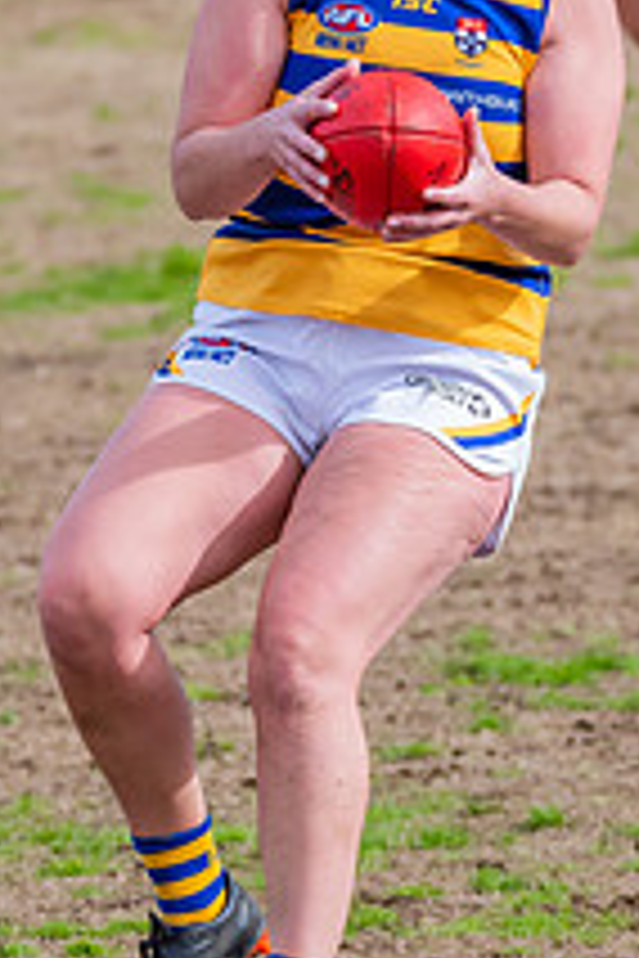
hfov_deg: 1.3
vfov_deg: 1.9
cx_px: 534
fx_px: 28593
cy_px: 368
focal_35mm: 1074
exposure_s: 1/1600
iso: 800
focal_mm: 300
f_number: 7.1
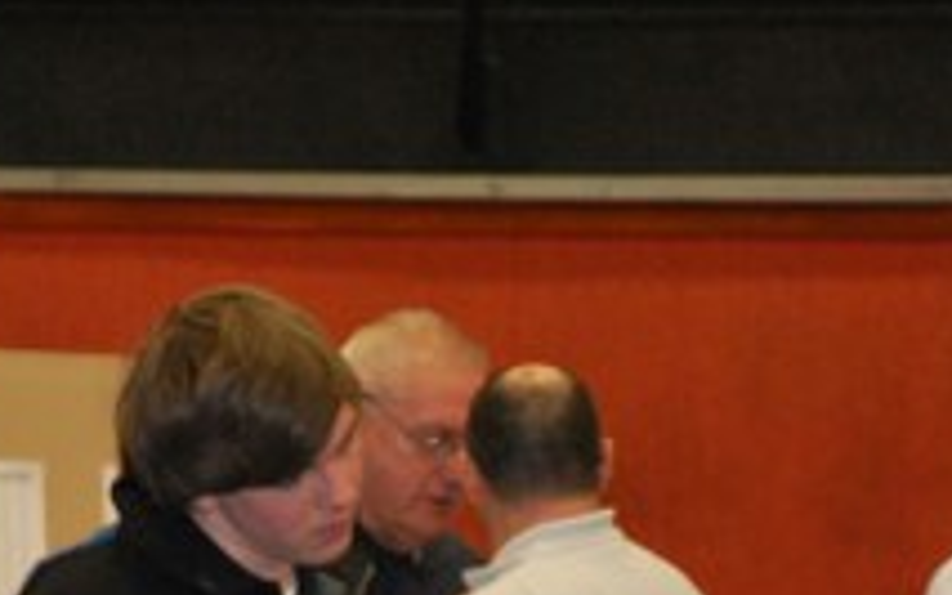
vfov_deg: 3.3
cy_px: 859
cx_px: 362
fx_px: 10156
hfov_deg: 5.4
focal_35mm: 392
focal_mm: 85
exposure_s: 1/60
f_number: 5.6
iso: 900
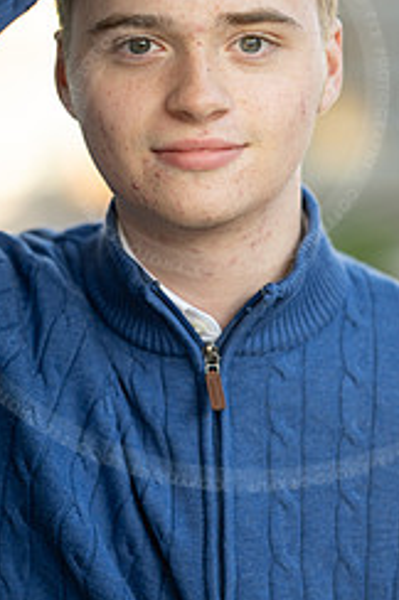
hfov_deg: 8.7
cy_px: 172
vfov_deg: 13.1
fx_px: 2617
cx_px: 219
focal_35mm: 157
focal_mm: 85
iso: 100
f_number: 1.8
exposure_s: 1/250
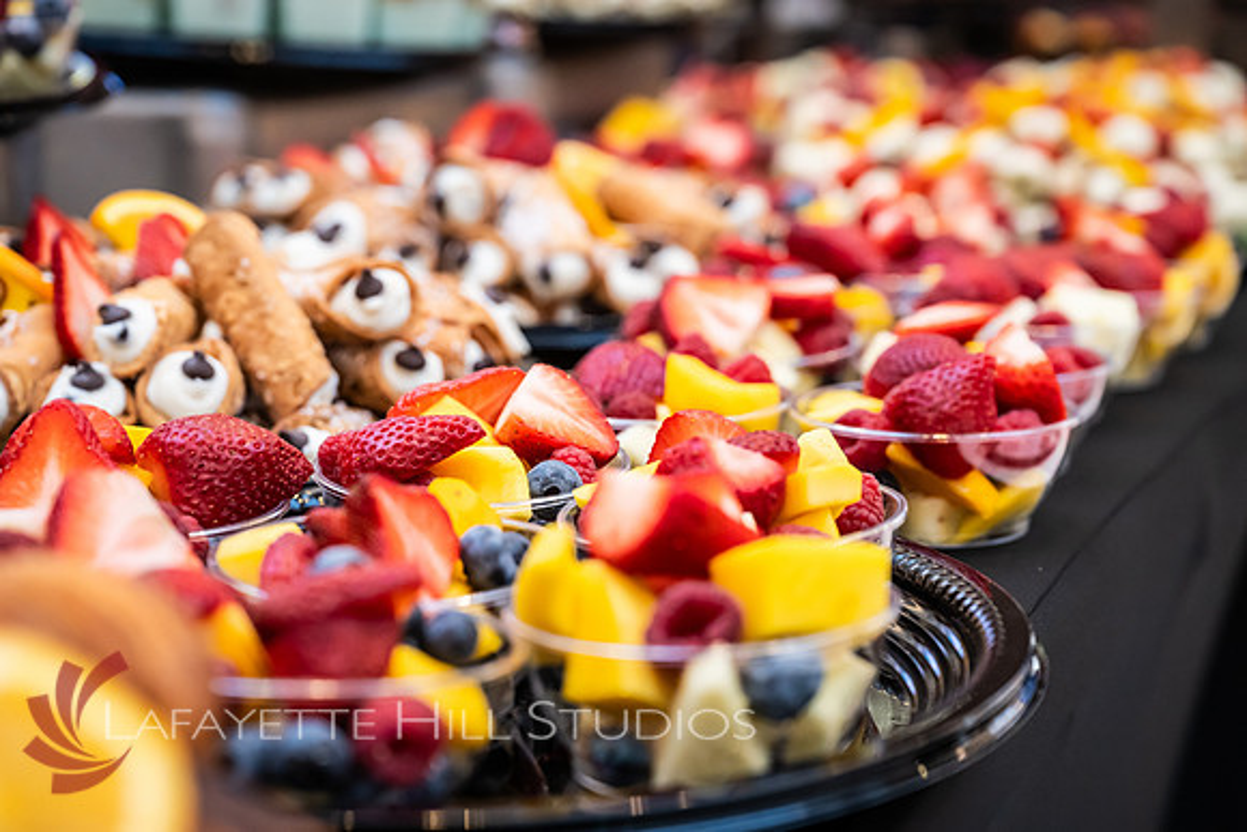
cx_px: 550
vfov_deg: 17.3
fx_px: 2733
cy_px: 419
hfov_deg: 25.7
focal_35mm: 79
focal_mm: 70
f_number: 4.5
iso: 1600
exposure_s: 1/250
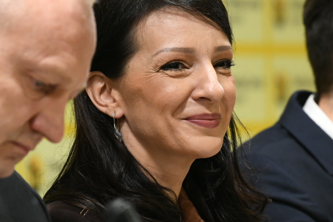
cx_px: 222
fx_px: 4671
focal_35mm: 505
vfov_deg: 2.7
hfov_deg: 4.1
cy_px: 91
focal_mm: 200
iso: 2000
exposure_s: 1/100
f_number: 5
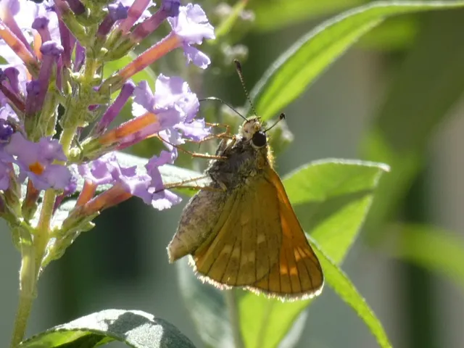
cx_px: 232
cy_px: 174
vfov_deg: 8.4
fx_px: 2373
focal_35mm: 177
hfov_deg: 11.2
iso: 80
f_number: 5.5
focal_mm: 31.7
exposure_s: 1/200
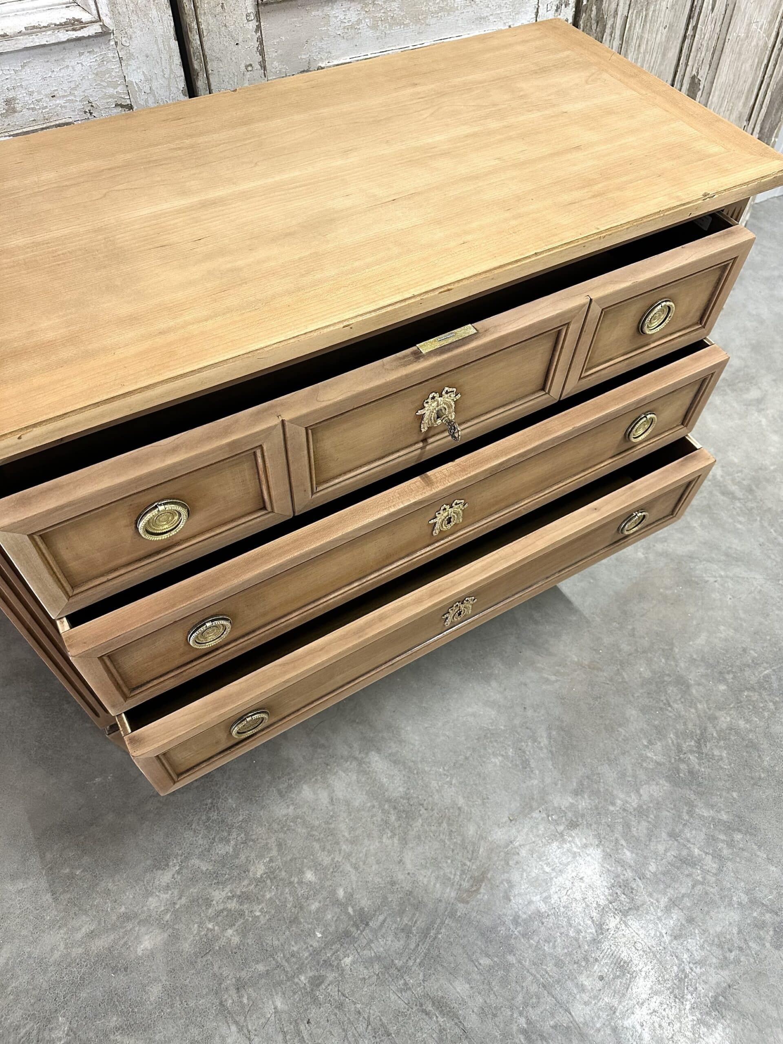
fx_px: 724
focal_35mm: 24
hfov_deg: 56.8
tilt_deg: -53.6
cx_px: 392
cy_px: 522
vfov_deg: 71.6
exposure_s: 1/50
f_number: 1.78
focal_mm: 6.86
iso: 320
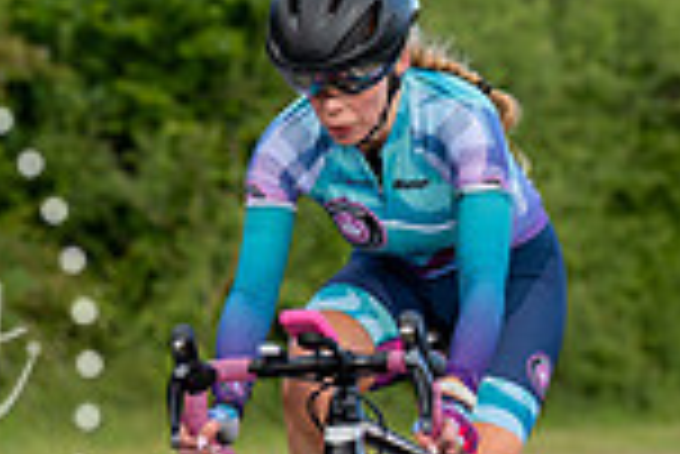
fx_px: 6598
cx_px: 378
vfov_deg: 3.9
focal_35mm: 349
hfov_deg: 5.9
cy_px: 142
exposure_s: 1/800
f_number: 3.2
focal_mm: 91
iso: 250
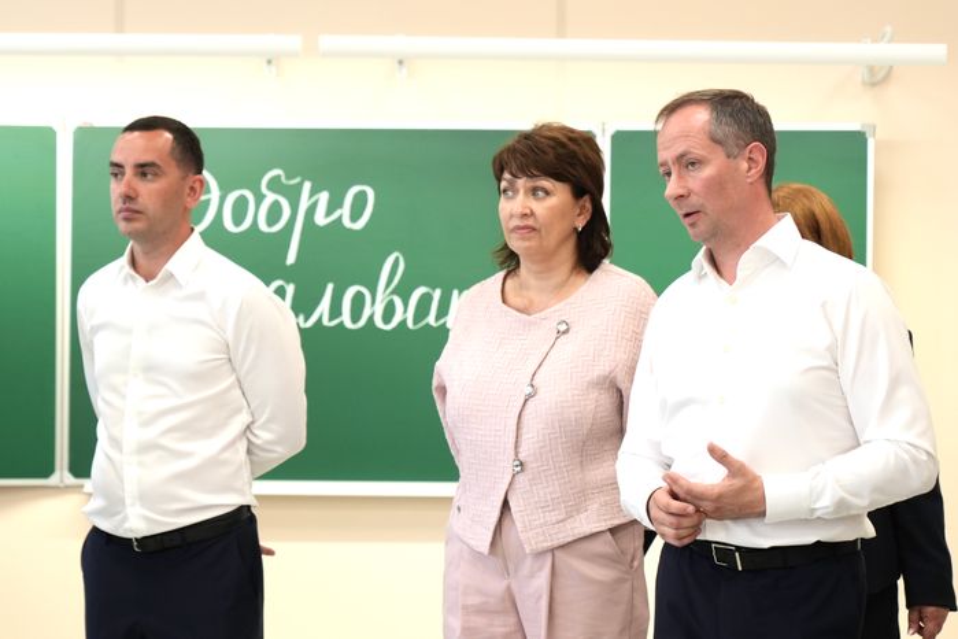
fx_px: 2661
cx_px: 479
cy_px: 320
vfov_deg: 13.7
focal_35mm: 100
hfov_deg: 20.4
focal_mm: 67
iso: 640
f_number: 4
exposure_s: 1/200
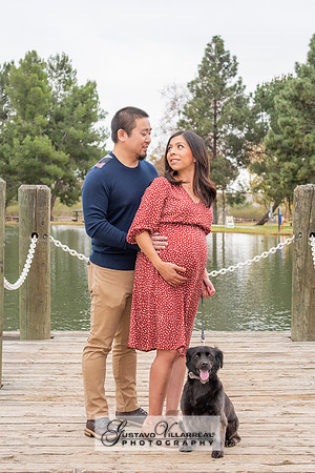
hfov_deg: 20.0
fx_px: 894
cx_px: 162
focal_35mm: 68
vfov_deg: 29.6
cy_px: 219
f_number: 5
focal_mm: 42
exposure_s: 1/125
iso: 500
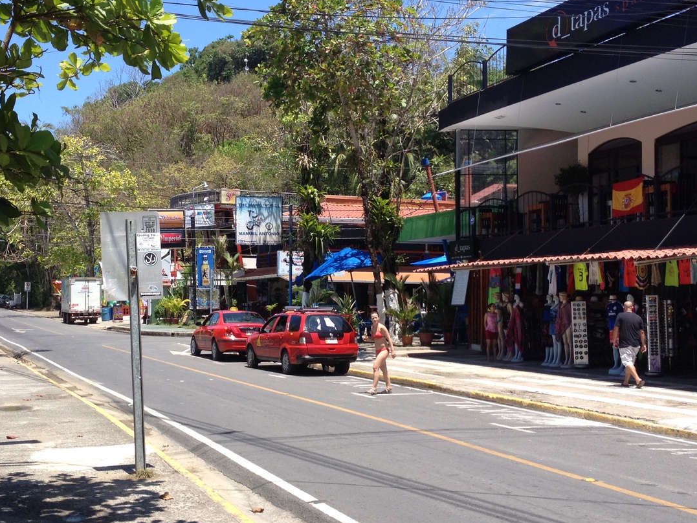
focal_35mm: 52
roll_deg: +0.4
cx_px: 289
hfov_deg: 36.7
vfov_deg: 28.0
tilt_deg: -1.4
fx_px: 1047
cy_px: 267
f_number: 2.4
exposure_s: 1/986
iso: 50
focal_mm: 4.28
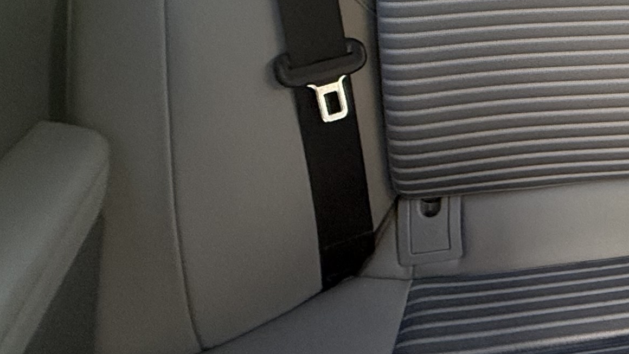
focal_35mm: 53
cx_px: 892
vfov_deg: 20.8
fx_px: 884
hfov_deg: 28.7
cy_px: -93
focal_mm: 2.22
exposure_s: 1/99
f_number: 2.2
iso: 160
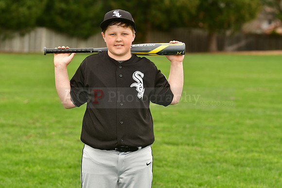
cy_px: 94
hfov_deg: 13.4
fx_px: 1199
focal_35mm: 153
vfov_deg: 9.0
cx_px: 141
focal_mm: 102
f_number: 4
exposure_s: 1/1000
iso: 320
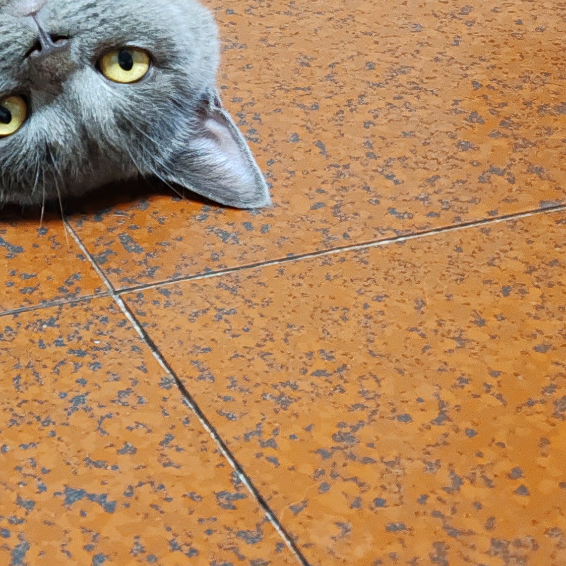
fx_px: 1572
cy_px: 126
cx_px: -423
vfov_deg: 20.2
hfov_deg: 17.1
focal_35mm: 85
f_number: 1.9
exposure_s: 1/50
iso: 3200
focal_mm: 6.12
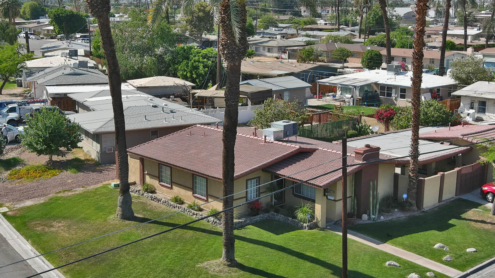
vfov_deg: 25.4
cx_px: 255
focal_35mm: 47
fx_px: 617
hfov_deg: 43.7
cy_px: 113
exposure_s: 1/160
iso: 100
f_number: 2.8
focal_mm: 10.57
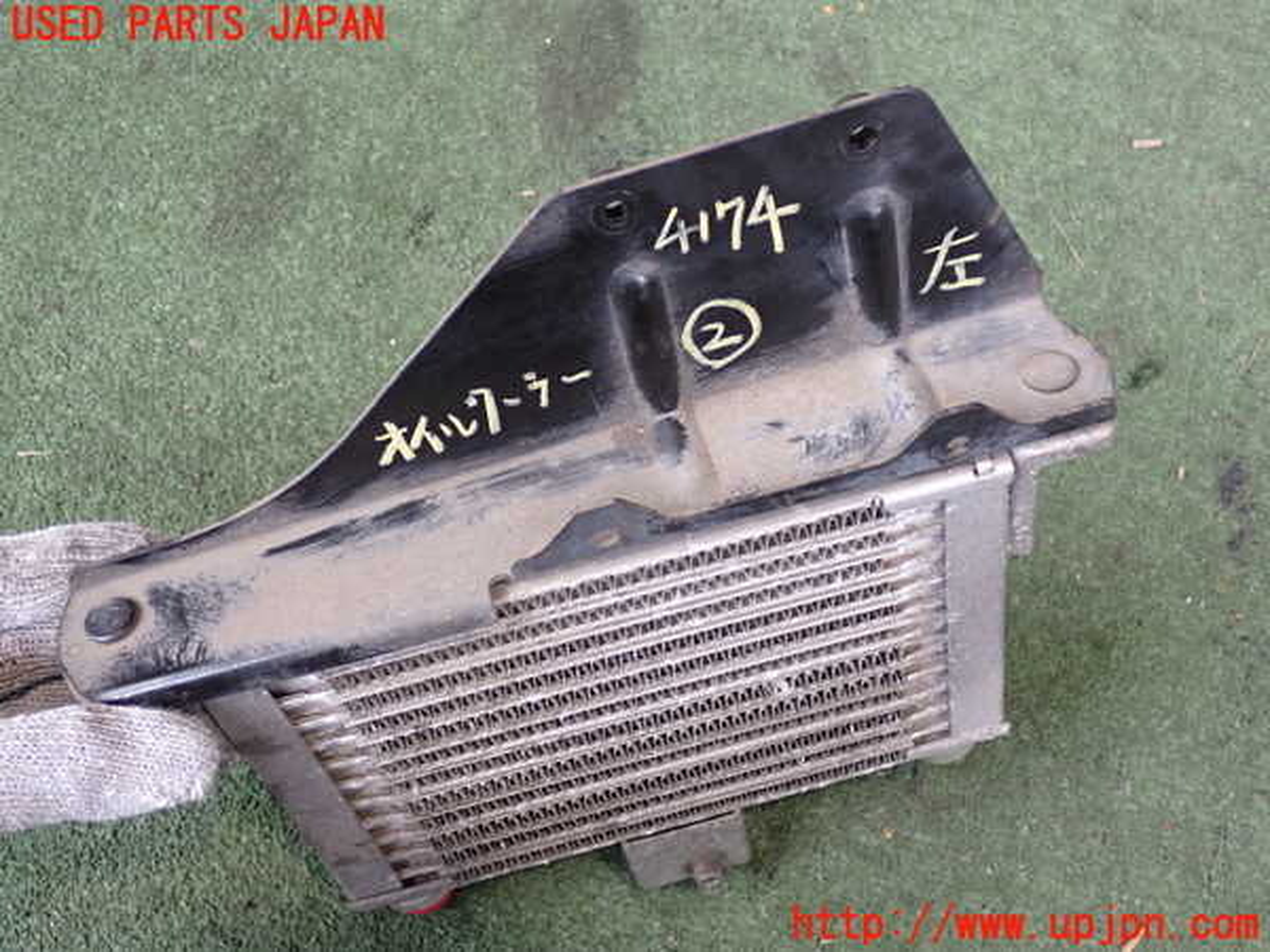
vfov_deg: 32.9
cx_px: 635
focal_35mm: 44
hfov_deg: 42.9
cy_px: 476
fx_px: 1614
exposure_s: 1/40
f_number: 2.9
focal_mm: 7.84
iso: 320
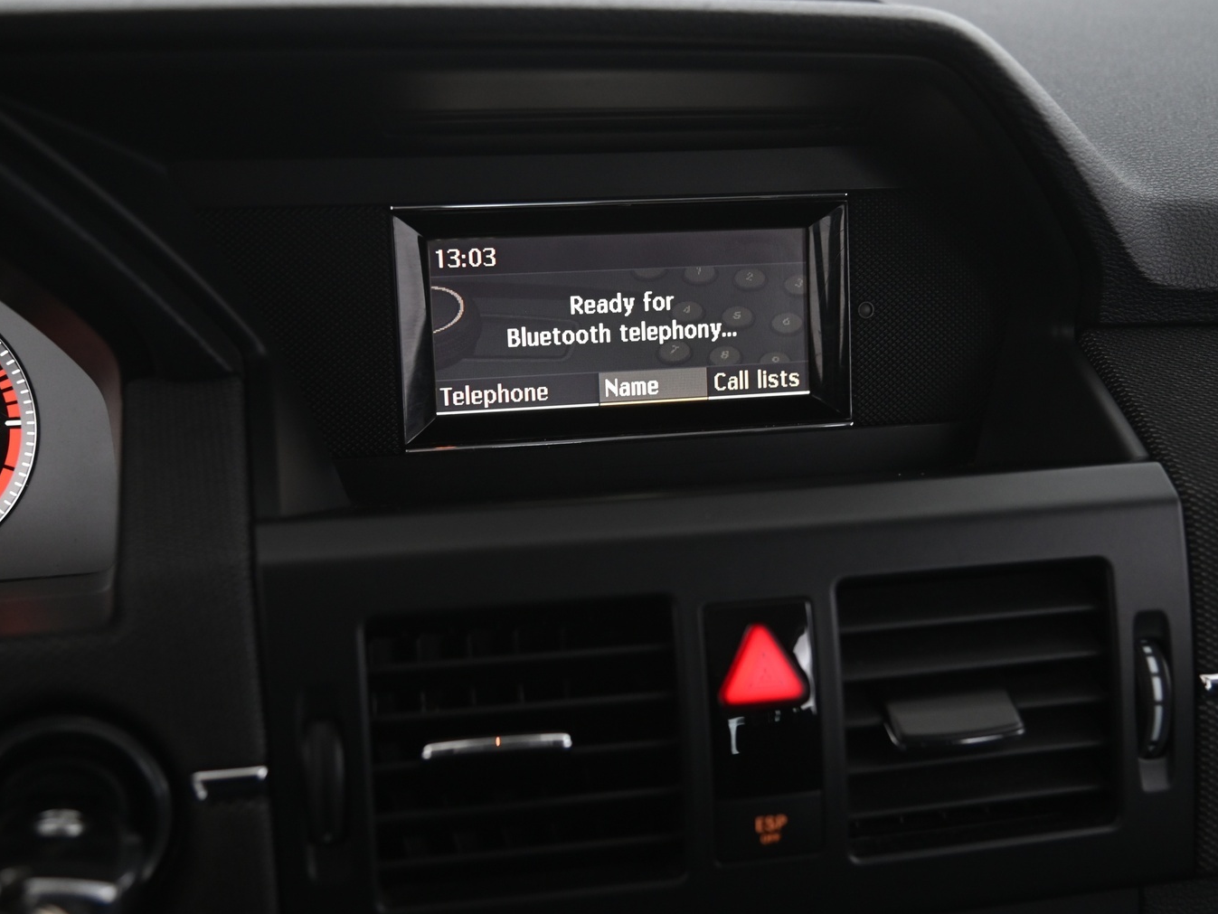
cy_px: 463
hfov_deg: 42.9
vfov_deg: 32.9
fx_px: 1549
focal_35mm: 44
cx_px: 586
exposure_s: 1/20
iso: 2000
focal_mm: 38
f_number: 4
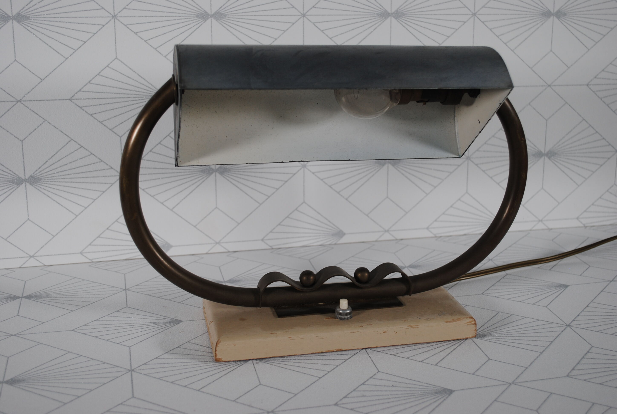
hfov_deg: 41.0
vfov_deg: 28.2
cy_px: 207
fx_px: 824
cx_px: 308
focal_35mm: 48
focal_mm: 32
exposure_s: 1/125
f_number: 5.6
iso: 160
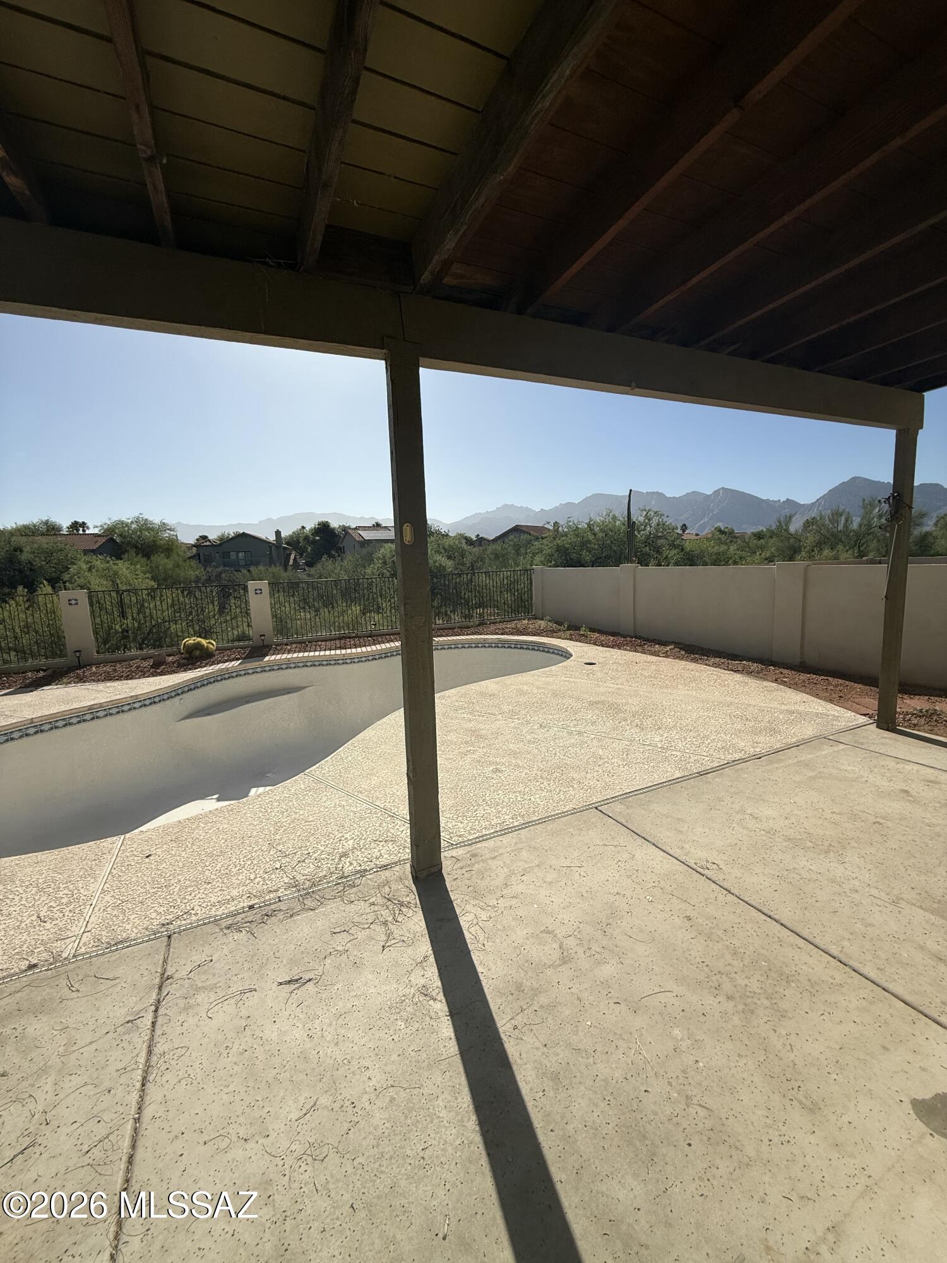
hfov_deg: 85.7
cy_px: 632
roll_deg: +2.1
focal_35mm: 14
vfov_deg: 102.1
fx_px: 511
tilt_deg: -6.9
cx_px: 474
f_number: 2.2
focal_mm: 2.22
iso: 50
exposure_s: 1/4762
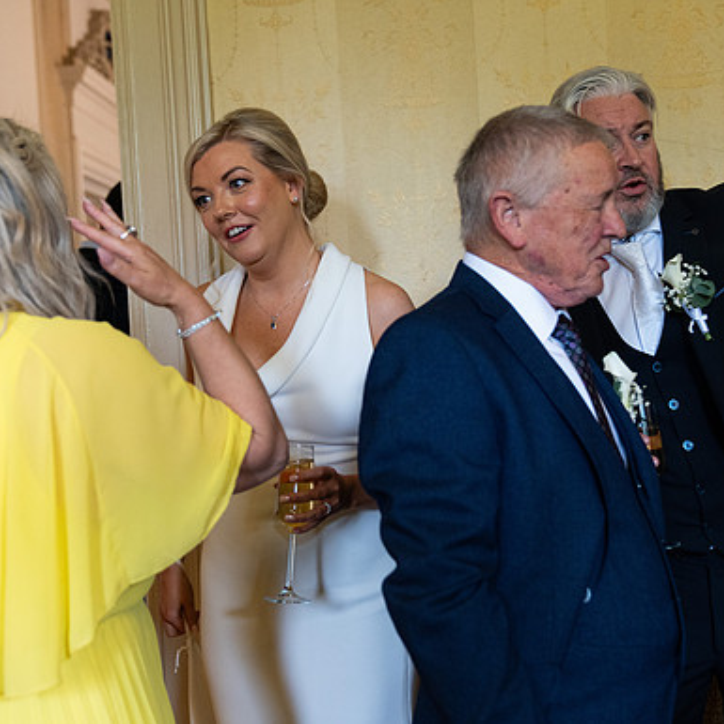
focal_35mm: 50
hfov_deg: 34.0
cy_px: 362
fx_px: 1183
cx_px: 395
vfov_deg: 34.0
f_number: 2.8
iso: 3200
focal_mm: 39
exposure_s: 1/160
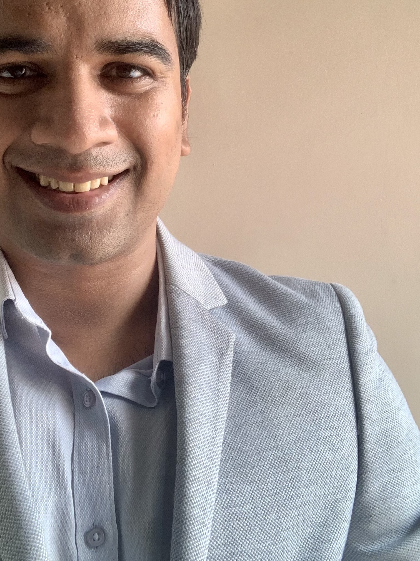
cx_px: 130
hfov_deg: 29.4
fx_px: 793
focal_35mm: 49
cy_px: 202
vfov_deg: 38.6
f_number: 2.2
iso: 100
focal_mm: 2.87
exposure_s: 1/50
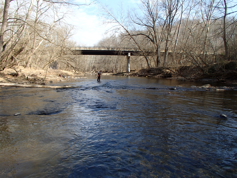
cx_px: 118
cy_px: 89
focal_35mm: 28
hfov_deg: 63.4
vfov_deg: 49.7
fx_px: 192
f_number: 3.9
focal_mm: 5
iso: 100
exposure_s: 1/320
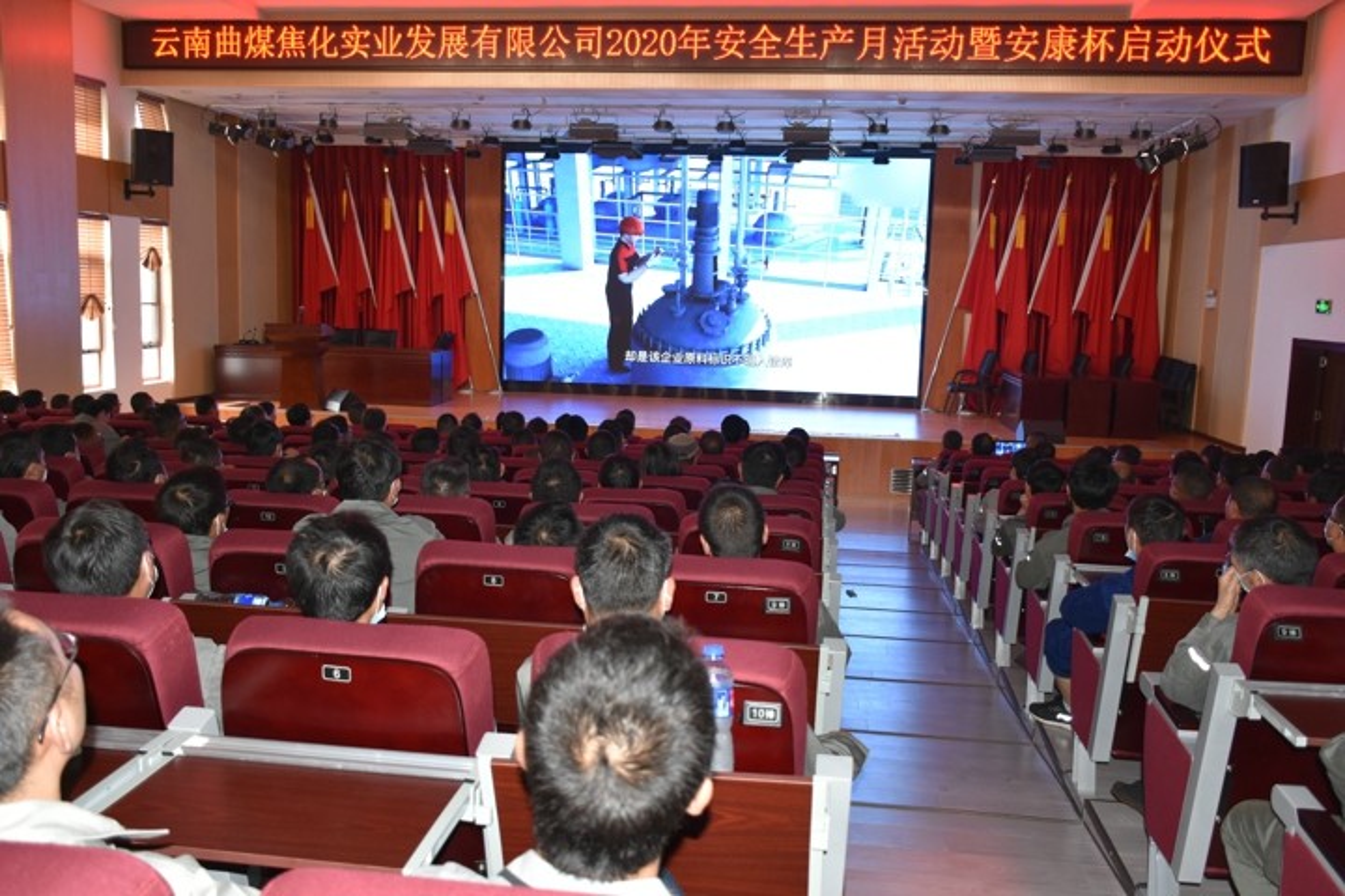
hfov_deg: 57.2
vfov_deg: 40.0
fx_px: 1233
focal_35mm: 33
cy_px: 448
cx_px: 672
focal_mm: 22
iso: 800
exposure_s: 1/60
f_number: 3.5
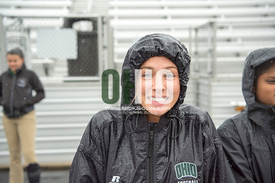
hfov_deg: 39.6
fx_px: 382
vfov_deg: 27.0
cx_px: 138
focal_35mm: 50
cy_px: 92
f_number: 4
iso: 400
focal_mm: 50
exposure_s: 1/1000
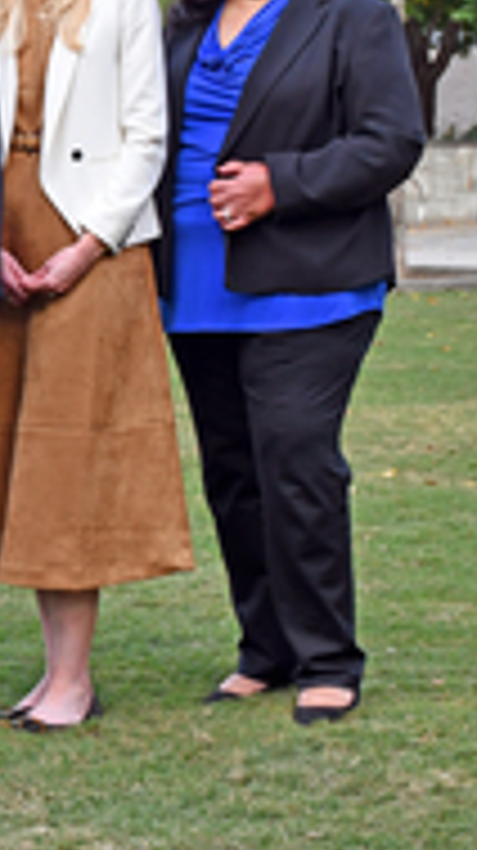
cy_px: 198
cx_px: -117
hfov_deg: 7.9
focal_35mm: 152
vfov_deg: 14.1
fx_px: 3425
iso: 360
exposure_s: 1/250
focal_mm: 38
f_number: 5.6
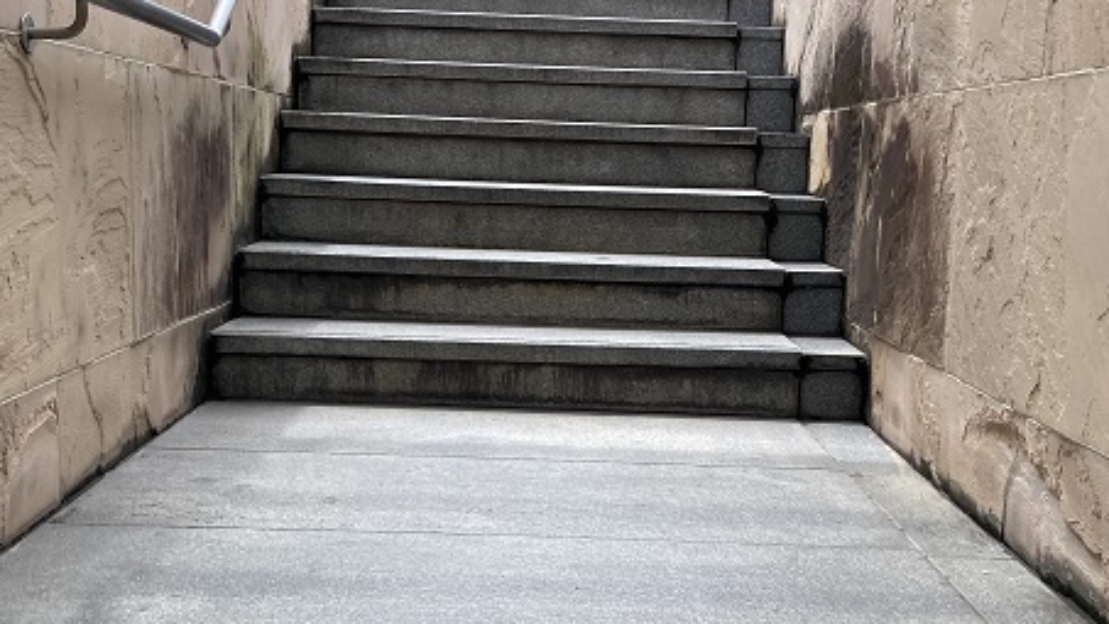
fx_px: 1324
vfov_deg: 26.5
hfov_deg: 45.5
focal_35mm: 45
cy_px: 367
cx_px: 543
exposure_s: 1/658
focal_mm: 4.25
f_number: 1.8
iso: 32
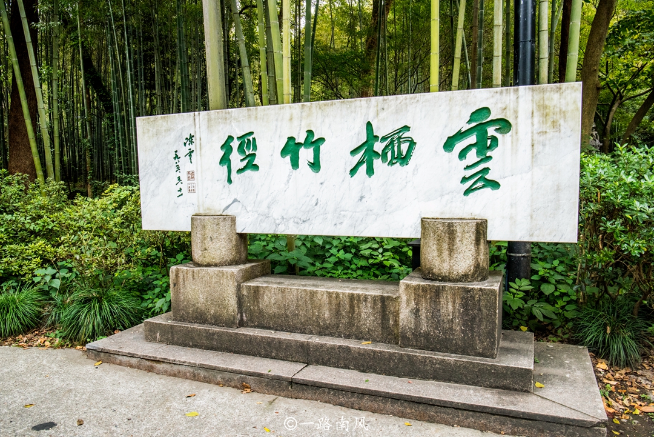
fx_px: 509
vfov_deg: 46.4
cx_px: 327
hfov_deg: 65.5
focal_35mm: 28
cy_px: 218
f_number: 13
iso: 800
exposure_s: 1/100
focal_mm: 28
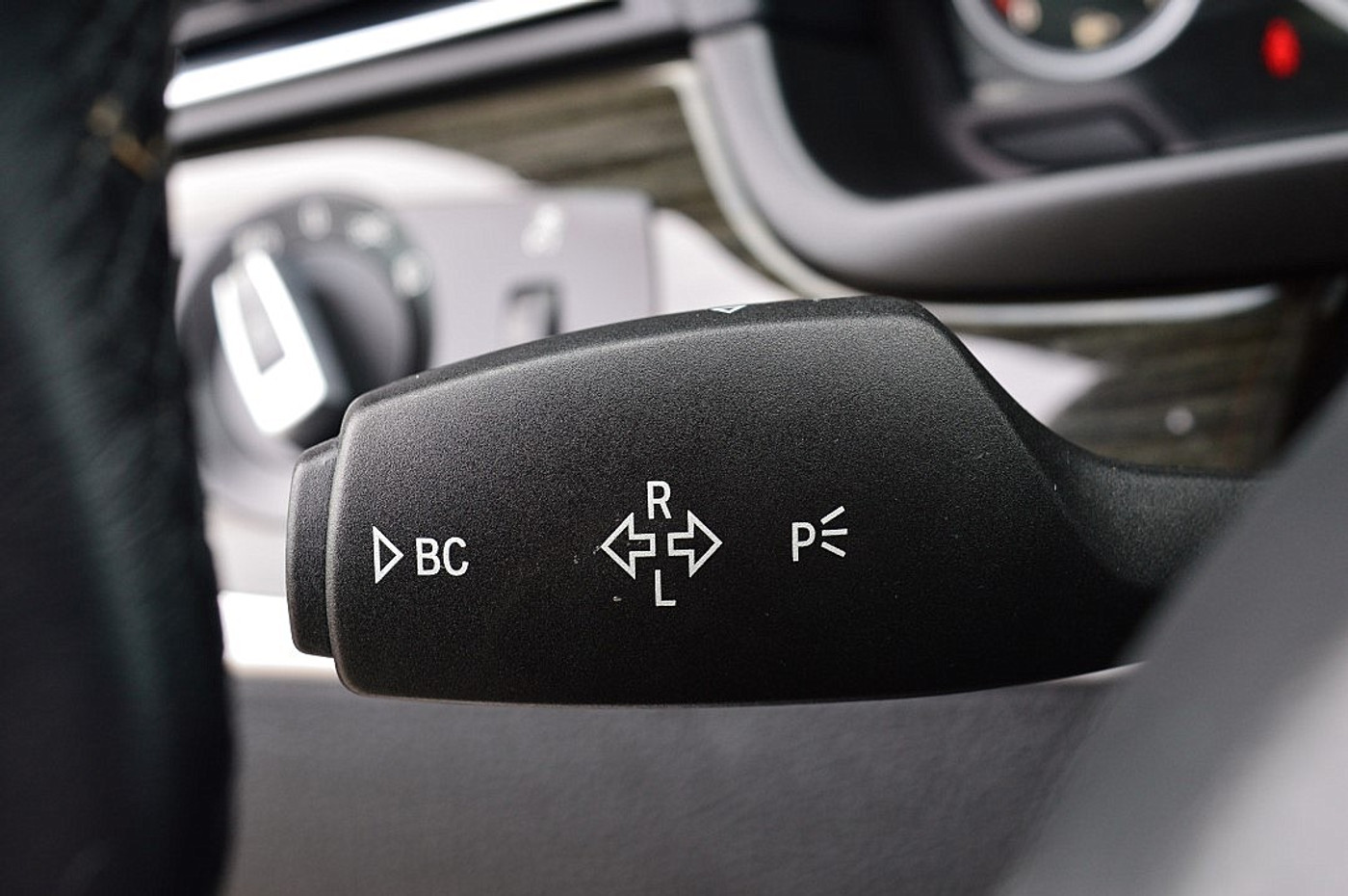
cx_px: 674
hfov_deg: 31.9
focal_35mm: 63
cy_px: 448
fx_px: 2356
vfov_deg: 21.5
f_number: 8
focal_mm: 42
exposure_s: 1/60
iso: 500
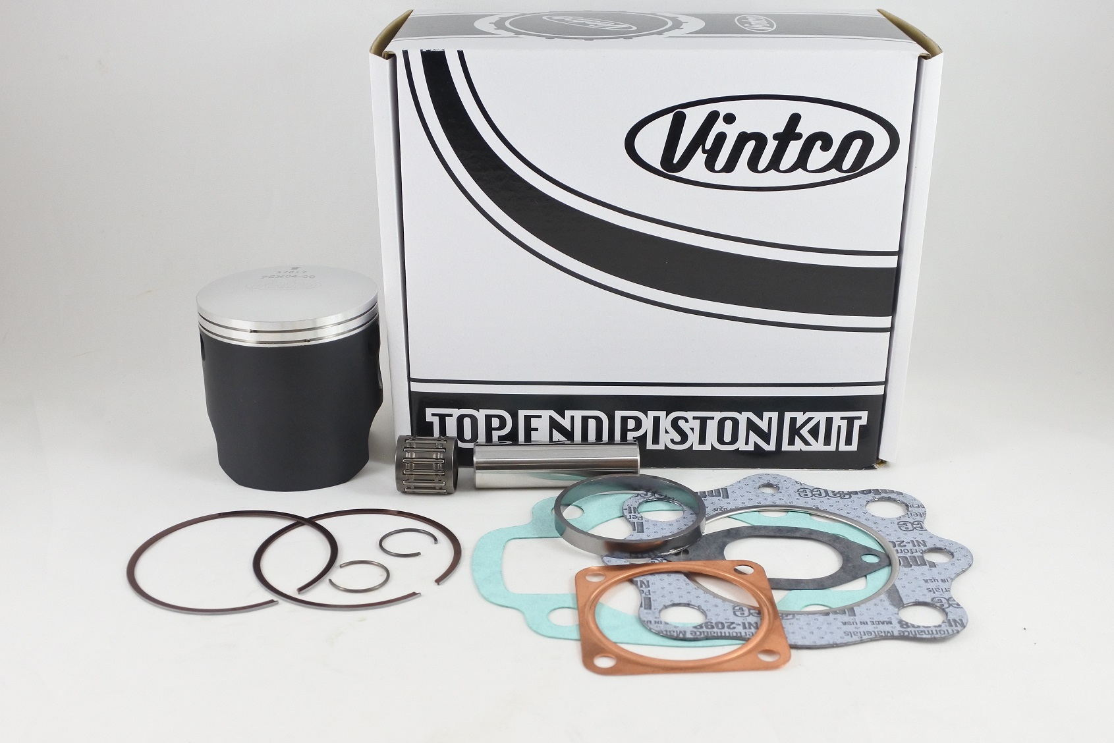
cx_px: 557
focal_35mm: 34
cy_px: 372
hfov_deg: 55.8
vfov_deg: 38.9
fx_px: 1052
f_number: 4
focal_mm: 12.8
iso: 500
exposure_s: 1/125
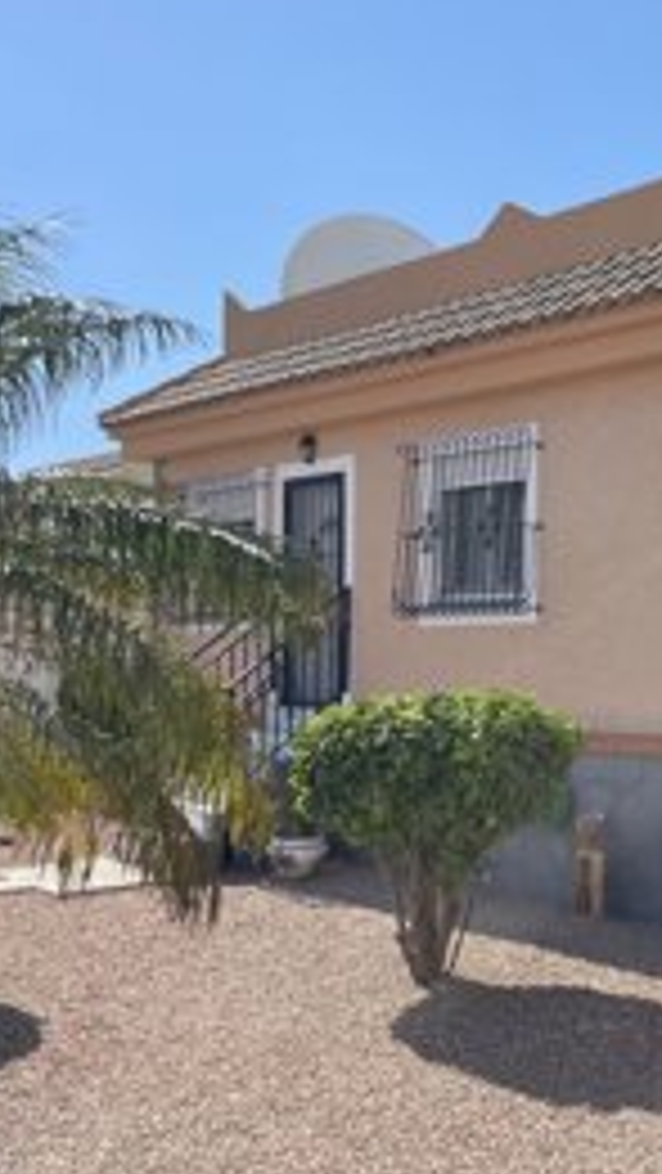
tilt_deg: +2.5
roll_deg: +0.2
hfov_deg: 28.2
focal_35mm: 39
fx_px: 1216
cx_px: 698
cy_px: 594
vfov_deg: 51.6
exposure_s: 1/3610
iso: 32
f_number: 1.6
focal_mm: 4.2
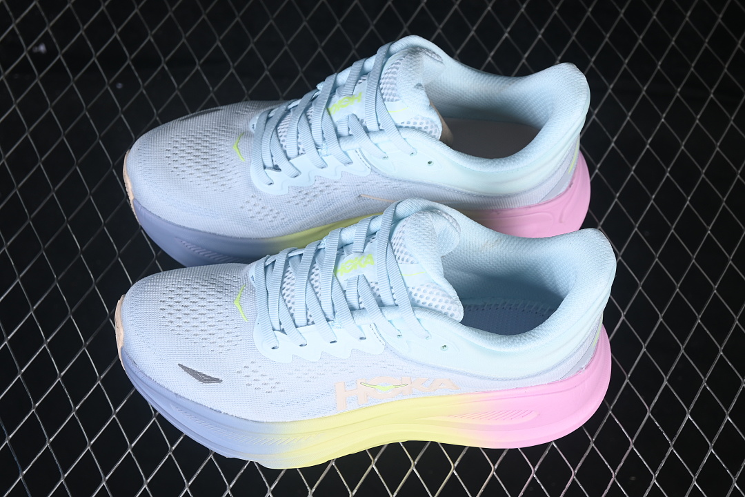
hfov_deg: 27.0
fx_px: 1552
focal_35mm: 75
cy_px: 248
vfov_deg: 18.2
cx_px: 372
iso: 160
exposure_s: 1/80
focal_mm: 50
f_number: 7.1
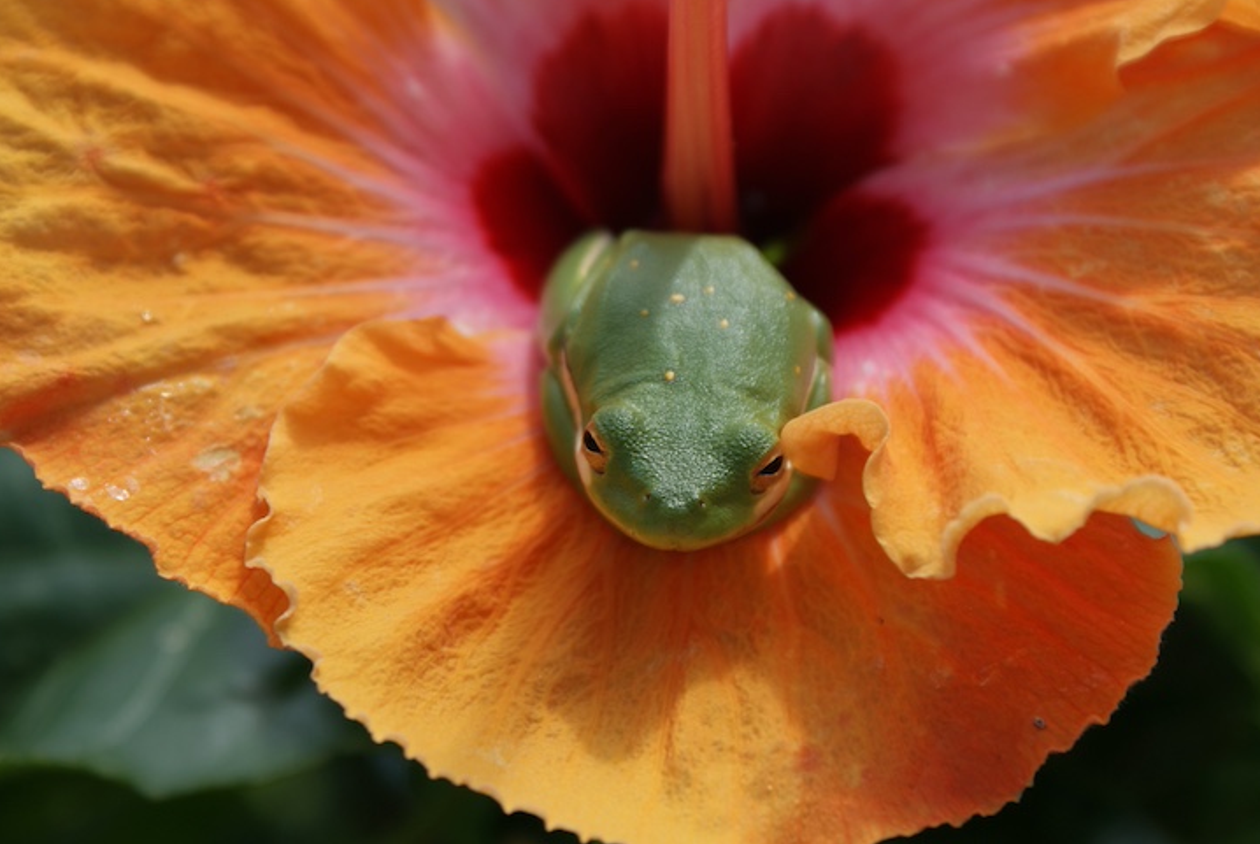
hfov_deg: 17.5
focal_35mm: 117
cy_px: 444
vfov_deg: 11.8
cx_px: 693
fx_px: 4101
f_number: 7.1
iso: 100
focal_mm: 70
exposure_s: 1/400
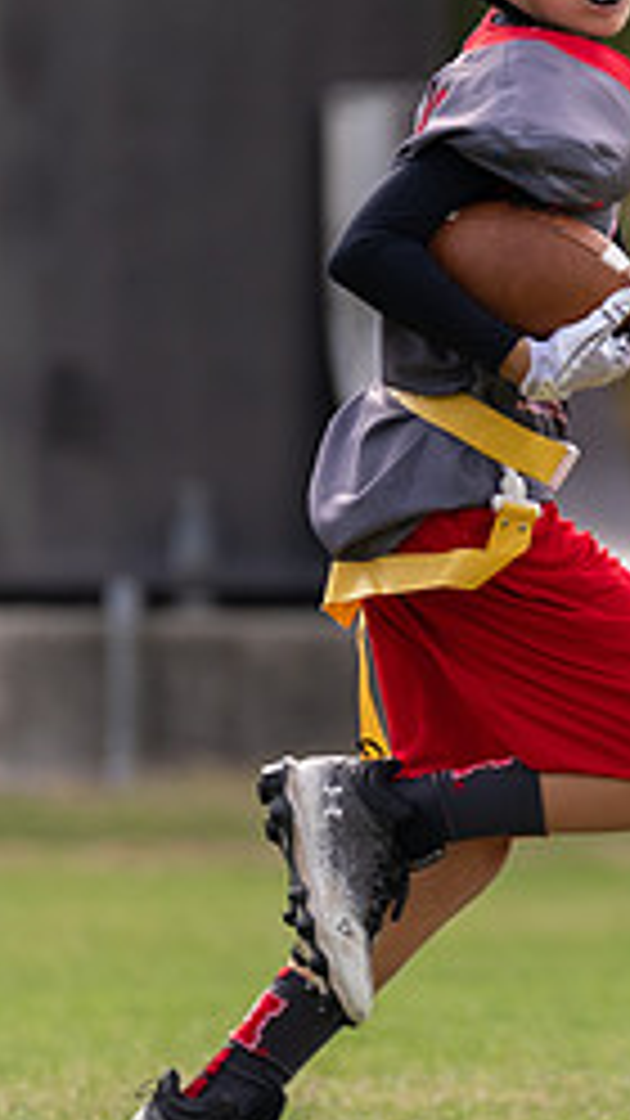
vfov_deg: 2.2
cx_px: 818
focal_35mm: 965
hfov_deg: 1.3
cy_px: 477
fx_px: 28668
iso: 100
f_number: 2.8
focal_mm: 200
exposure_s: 1/1250
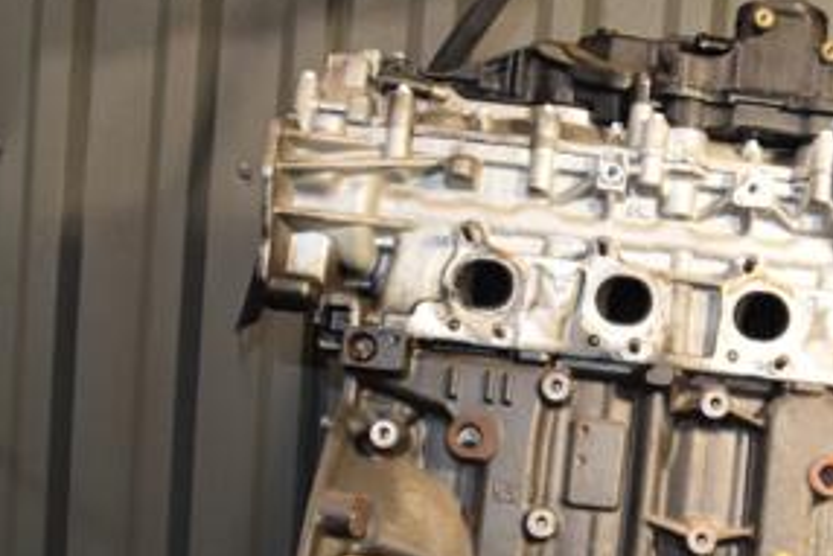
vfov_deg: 20.2
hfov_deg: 29.5
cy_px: 515
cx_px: 705
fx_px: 1529
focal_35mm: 66
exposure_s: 1/100
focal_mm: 21
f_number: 5
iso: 800
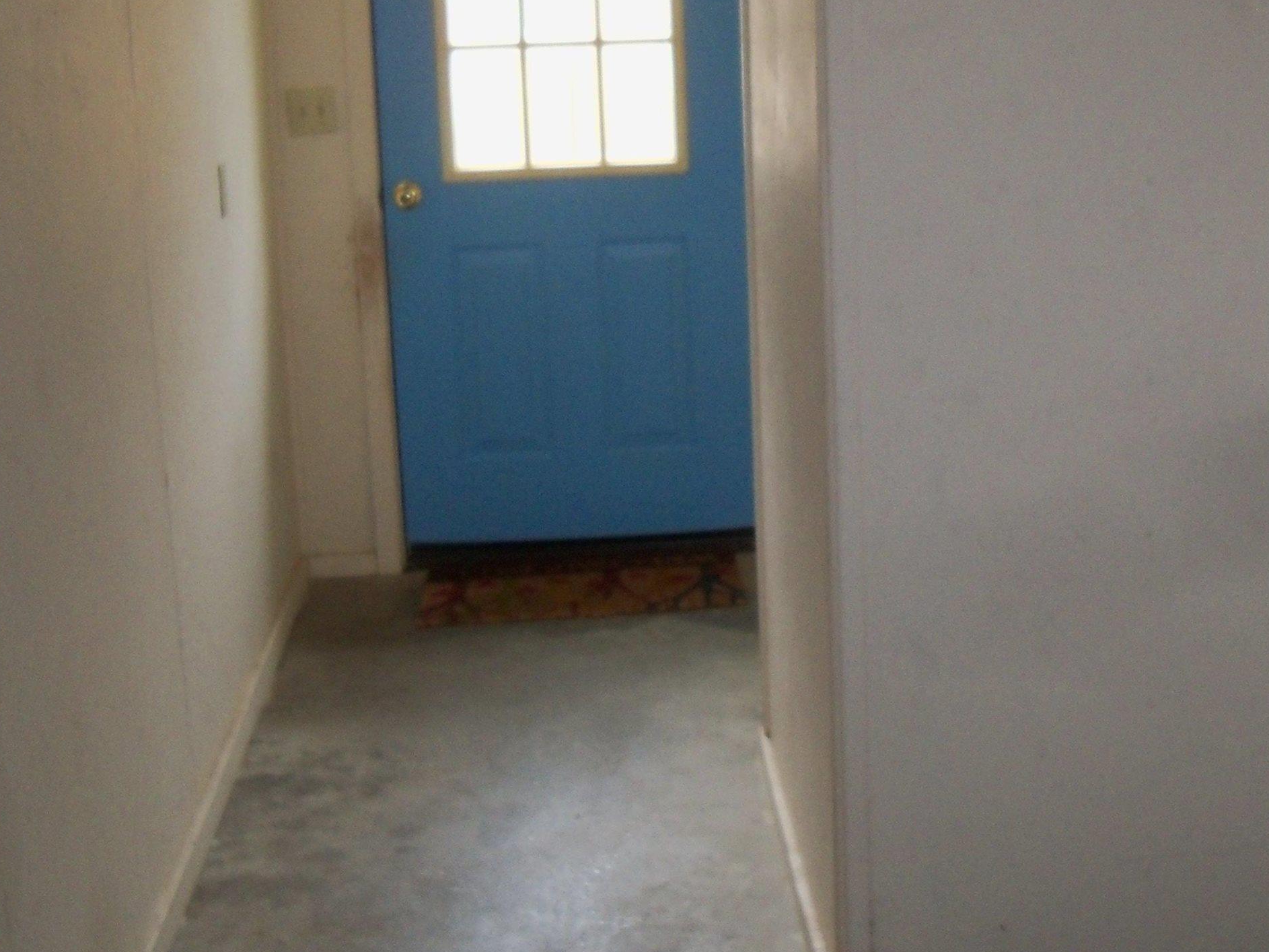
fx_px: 2090
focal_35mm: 57
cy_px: 439
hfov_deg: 33.4
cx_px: 884
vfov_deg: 25.7
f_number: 3.5
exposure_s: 1/30
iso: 200
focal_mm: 6.2
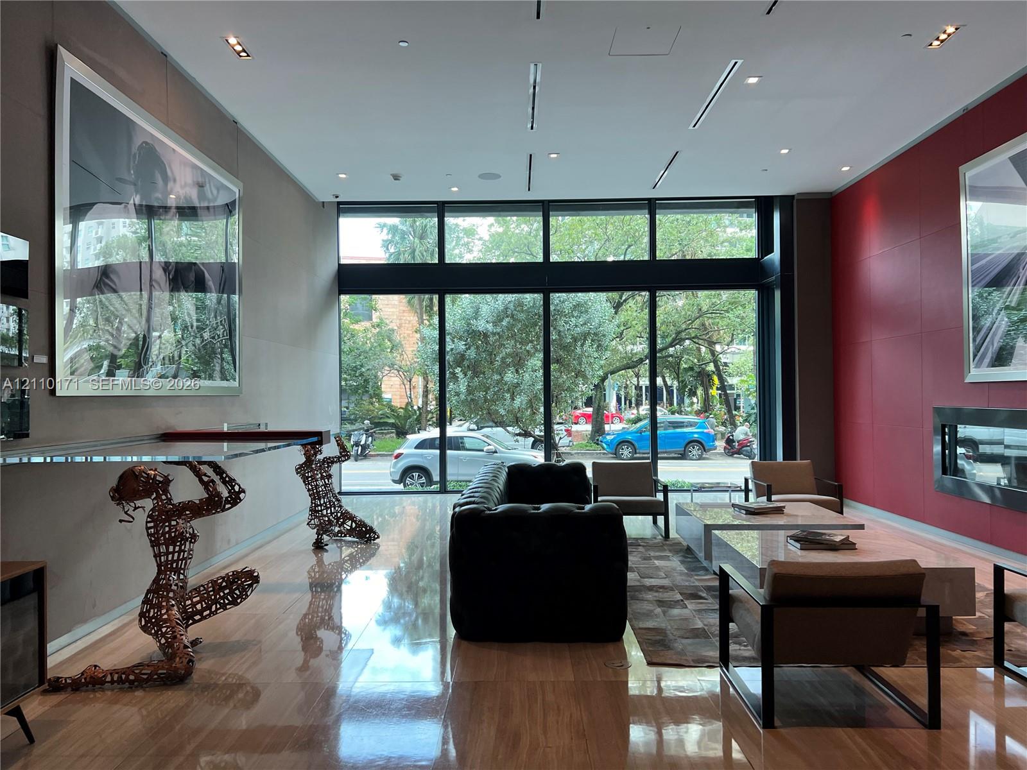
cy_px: 385
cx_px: 514
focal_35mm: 26
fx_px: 771
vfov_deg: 53.1
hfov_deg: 67.3
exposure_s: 1/120
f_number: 1.5
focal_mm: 5.7
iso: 100
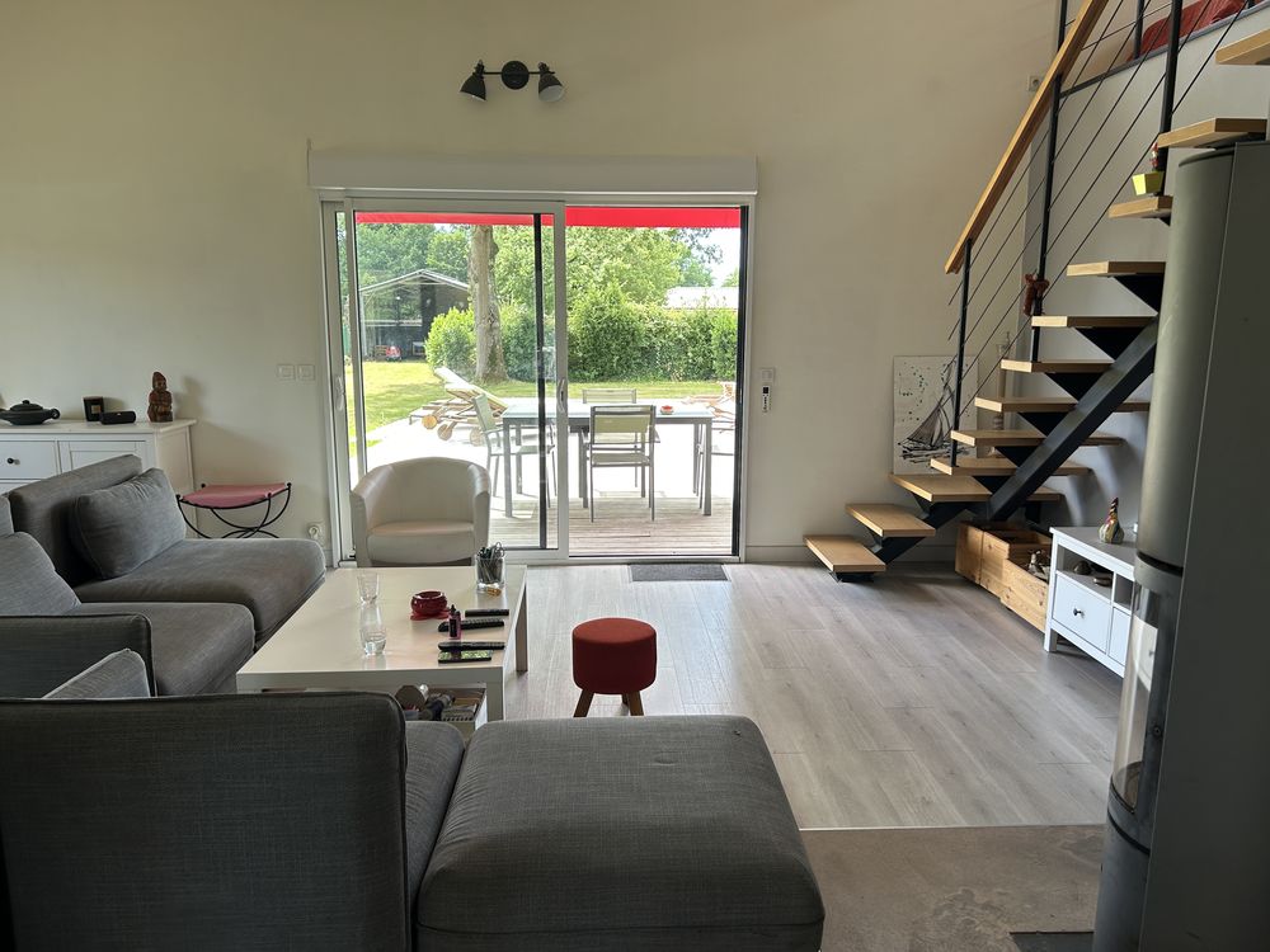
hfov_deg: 67.3
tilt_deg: -10.9
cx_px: 635
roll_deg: -0.7
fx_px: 954
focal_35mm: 26
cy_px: 476
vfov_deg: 53.1
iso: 40
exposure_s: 1/182
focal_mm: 5.7
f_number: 1.5
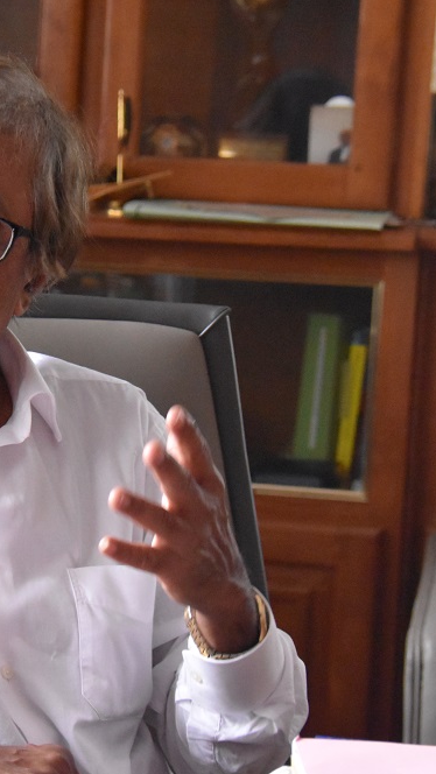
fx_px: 2916
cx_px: 19
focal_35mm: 142
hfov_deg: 8.5
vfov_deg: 15.1
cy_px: 388
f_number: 5.3
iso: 7200
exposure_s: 1/125
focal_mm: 60
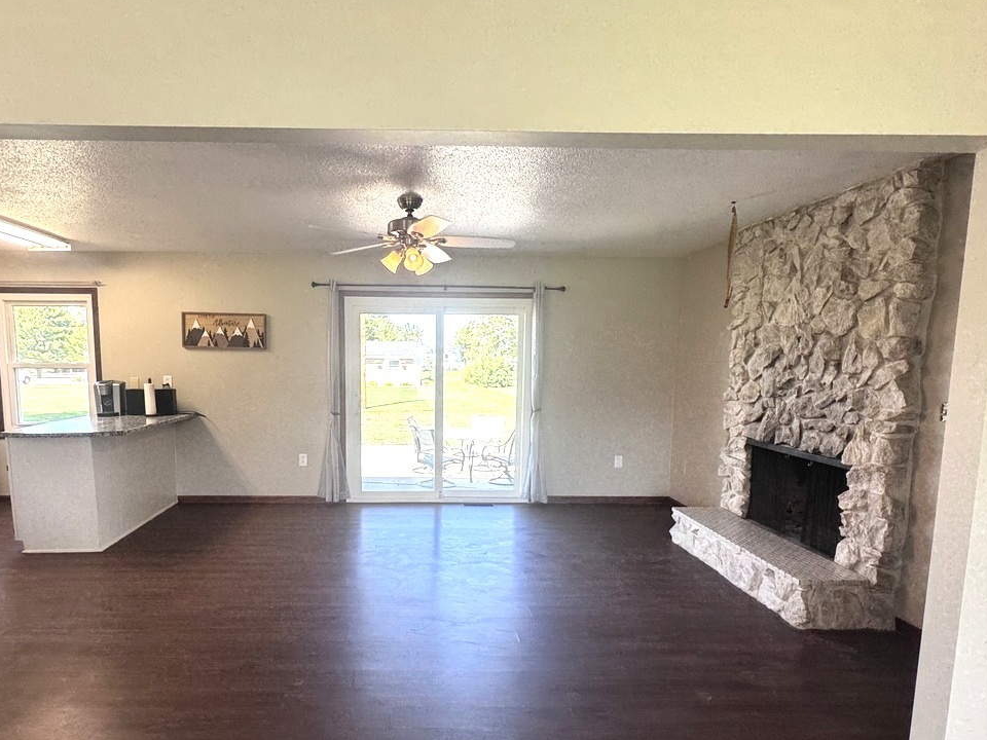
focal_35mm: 21
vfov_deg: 63.0
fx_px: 599
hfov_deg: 78.5
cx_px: 424
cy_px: 434
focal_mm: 2.22
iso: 80
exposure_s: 1/120
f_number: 2.2
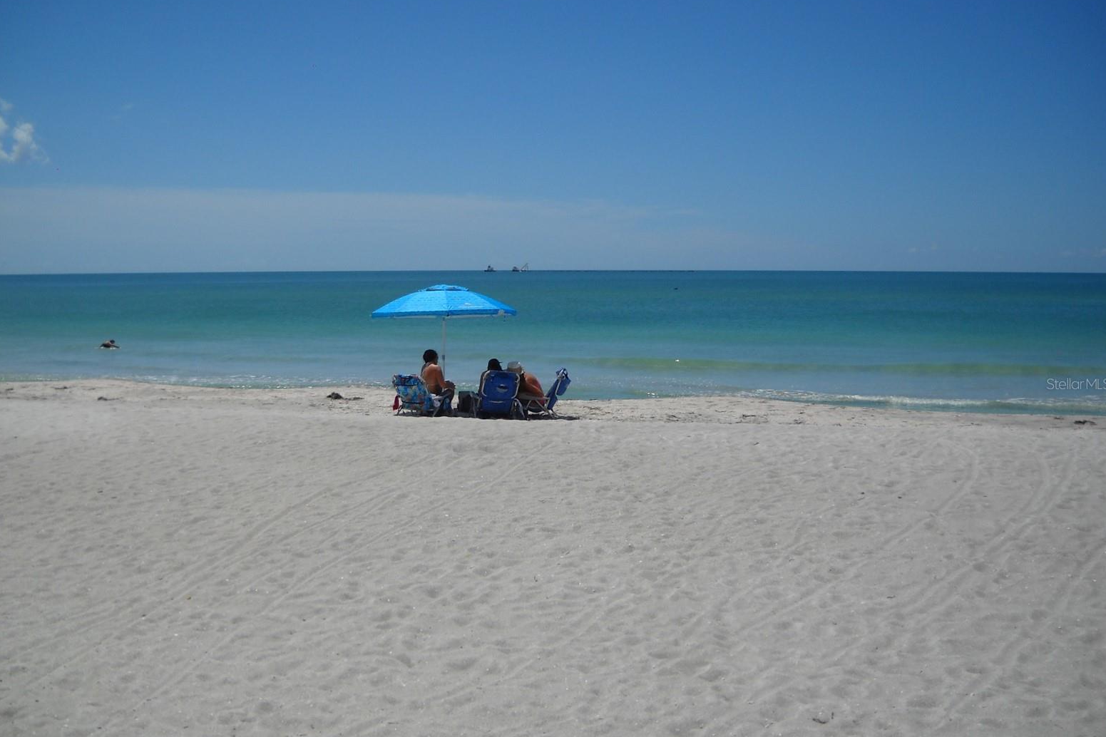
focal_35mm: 44
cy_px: 383
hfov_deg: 44.5
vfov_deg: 30.5
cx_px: 543
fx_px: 1352
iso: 64
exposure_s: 1/804
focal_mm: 6.72
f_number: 5.5
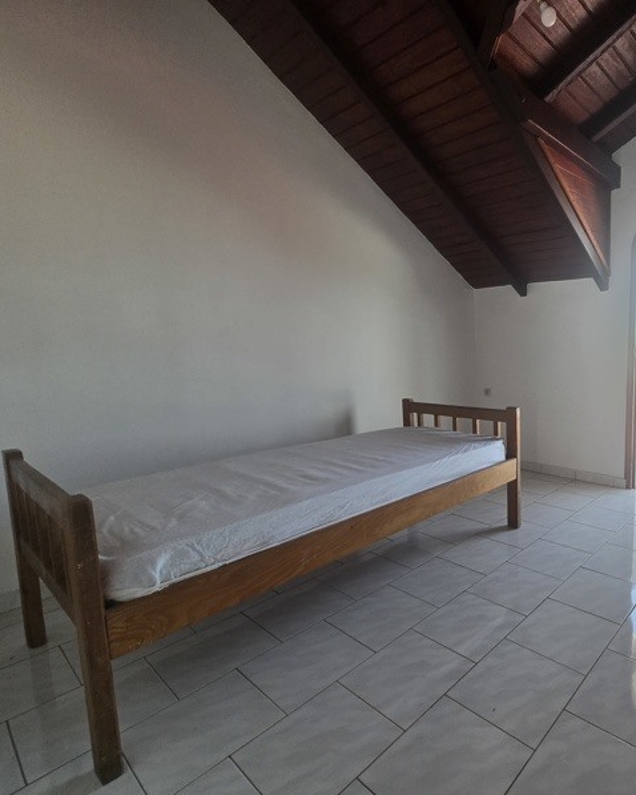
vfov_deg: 89.6
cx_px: 487
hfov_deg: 71.1
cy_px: 398
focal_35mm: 17
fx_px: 400
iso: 160
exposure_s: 1/359
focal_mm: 2.2
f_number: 2.2
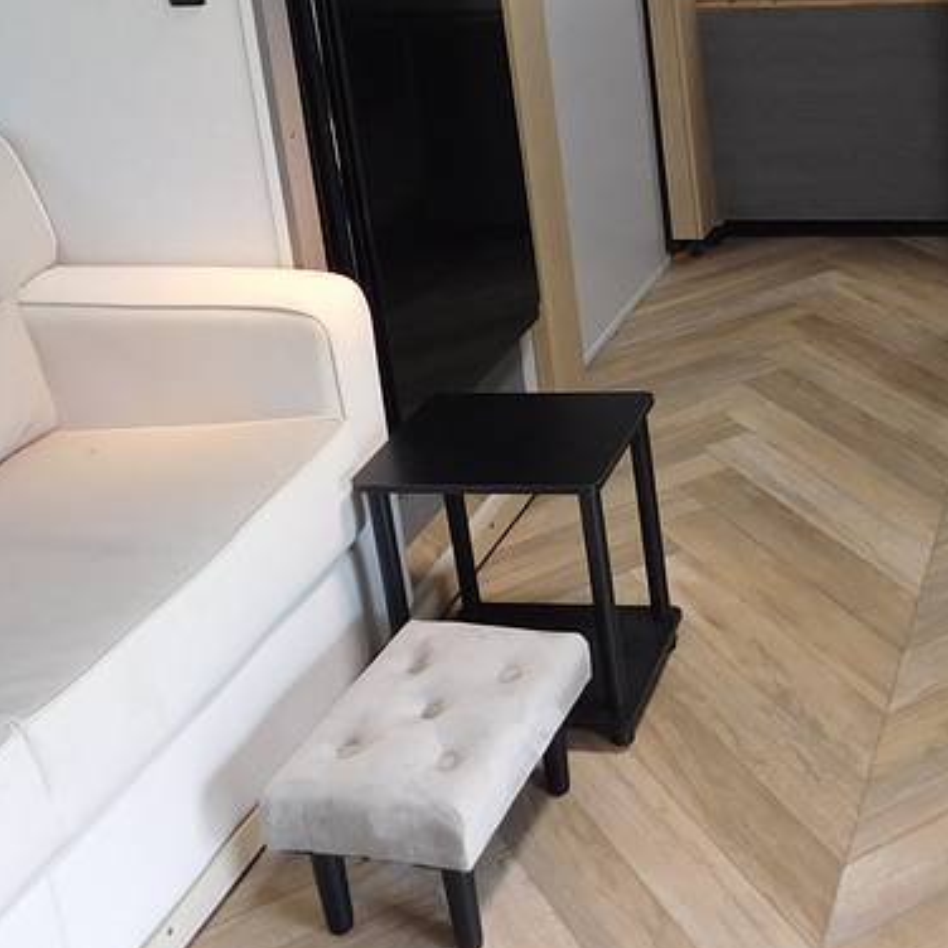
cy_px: 116
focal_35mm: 54
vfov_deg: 30.4
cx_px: 807
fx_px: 1673
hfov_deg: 30.6
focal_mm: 4
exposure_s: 1/30
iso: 125
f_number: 3
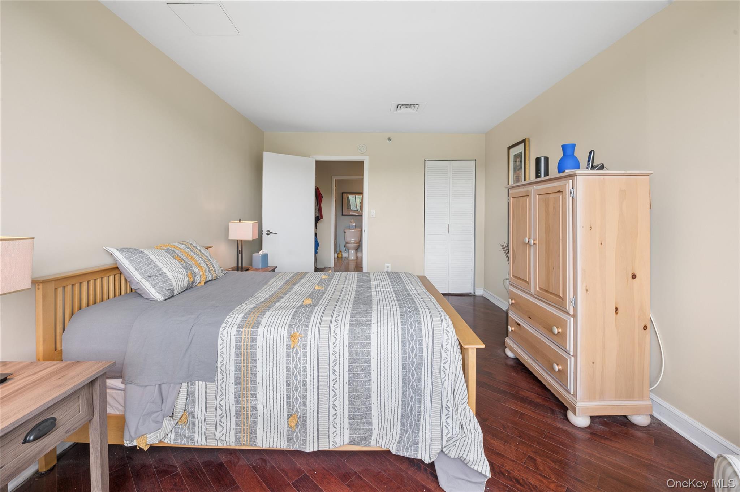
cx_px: 370
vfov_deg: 81.1
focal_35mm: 14
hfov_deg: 104.3
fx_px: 288
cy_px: 246
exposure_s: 1/2.5
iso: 200
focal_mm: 14
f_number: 11
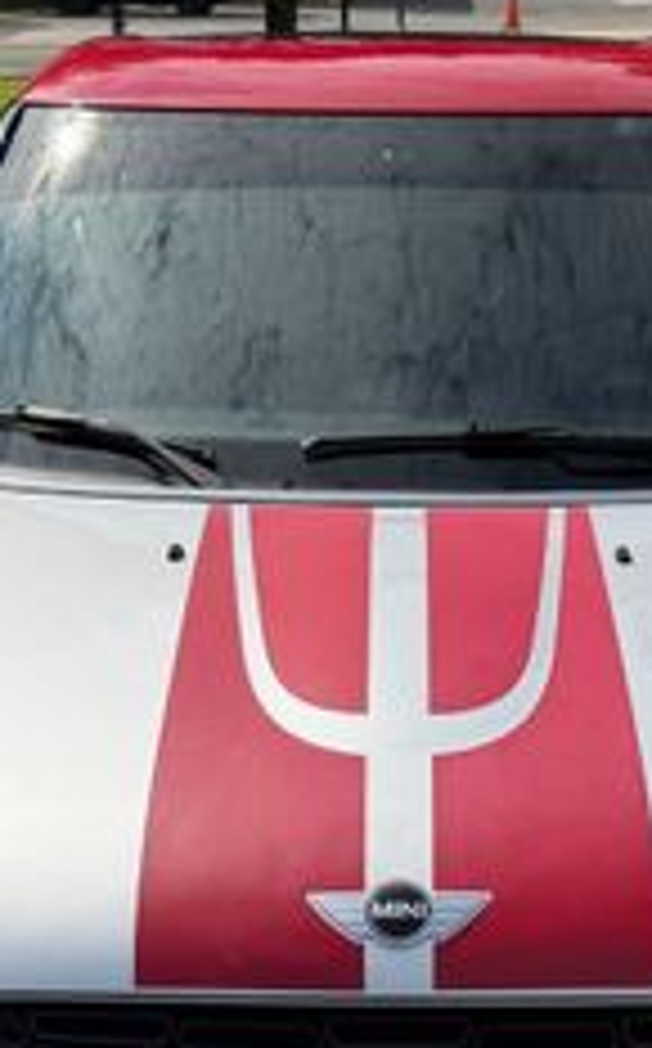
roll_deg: +0.1
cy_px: 684
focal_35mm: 70
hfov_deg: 18.5
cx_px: 396
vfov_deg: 29.2
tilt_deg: -19.1
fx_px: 1996
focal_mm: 6.76
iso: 125
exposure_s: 1/9091
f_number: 1.78
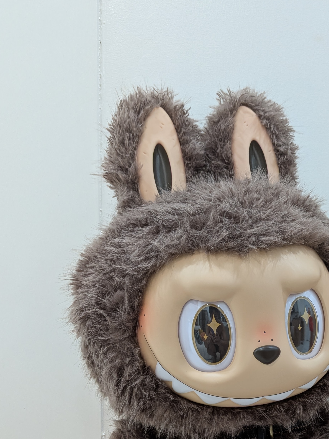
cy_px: 335
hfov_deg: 35.9
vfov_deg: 46.0
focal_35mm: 39
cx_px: 251
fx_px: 494
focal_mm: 4.53
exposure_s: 1/24
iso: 91
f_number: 1.7
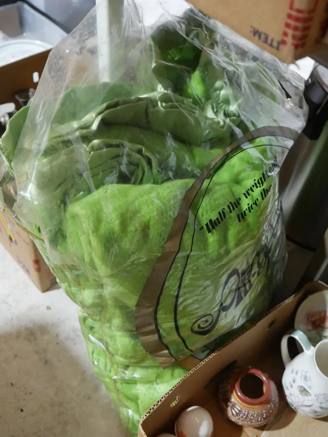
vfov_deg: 46.8
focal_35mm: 40
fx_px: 505
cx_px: 164
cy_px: 218
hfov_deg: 36.0
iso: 1600
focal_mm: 20
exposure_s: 1/60
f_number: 4.4
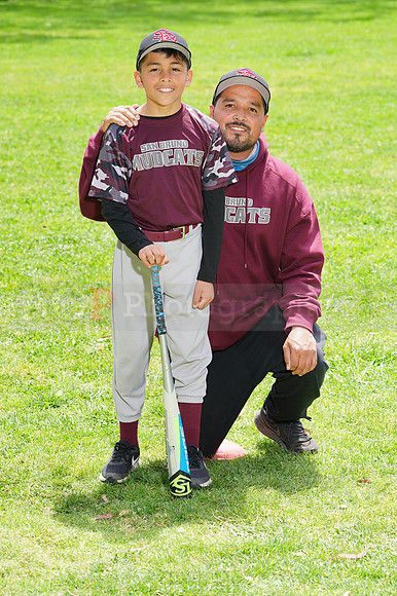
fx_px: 2153
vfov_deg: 15.8
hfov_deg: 10.5
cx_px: 198
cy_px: 298
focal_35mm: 130
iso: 200
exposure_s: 1/200
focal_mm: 130
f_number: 8
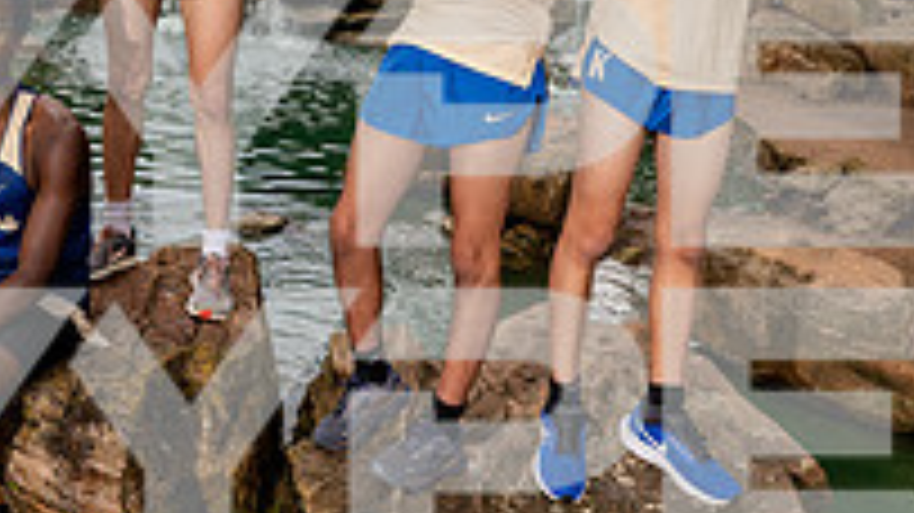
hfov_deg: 35.7
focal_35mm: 58
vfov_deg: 20.5
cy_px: 112
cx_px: 306
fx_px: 1405
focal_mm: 25
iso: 250
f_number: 8
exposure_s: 1/250
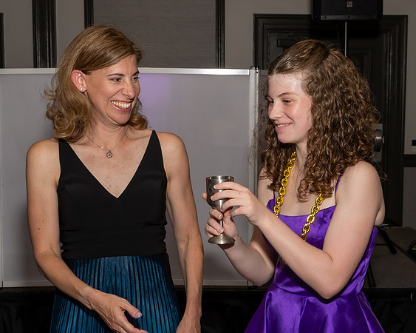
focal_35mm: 61
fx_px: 747
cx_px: 232
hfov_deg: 31.1
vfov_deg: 25.1
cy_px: 164
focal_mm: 31
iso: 1000
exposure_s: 1/250
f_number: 8
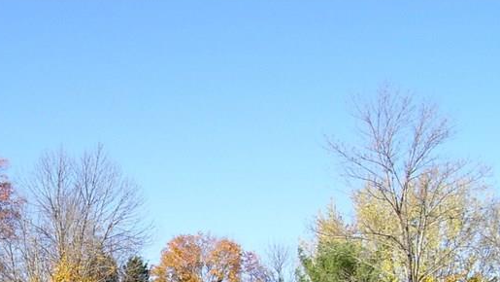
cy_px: 360
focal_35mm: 78
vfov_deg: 14.9
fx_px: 1034
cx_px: 50
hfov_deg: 26.3
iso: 80
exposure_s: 1/250
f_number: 4.8
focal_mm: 6
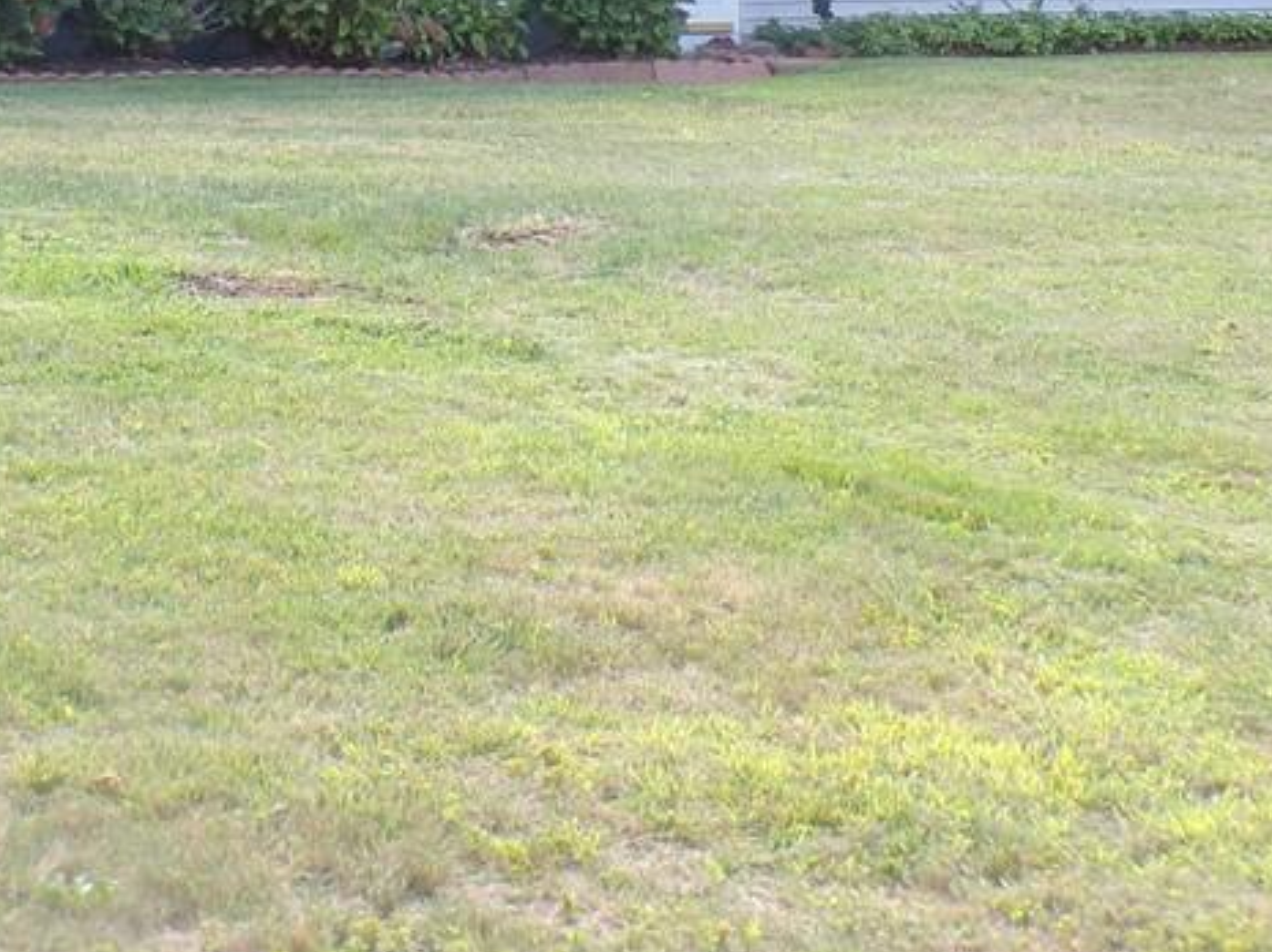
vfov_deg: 13.5
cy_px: -11
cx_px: 512
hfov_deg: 18.2
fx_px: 3965
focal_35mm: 108
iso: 80
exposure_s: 1/105
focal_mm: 8.7
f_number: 3.5
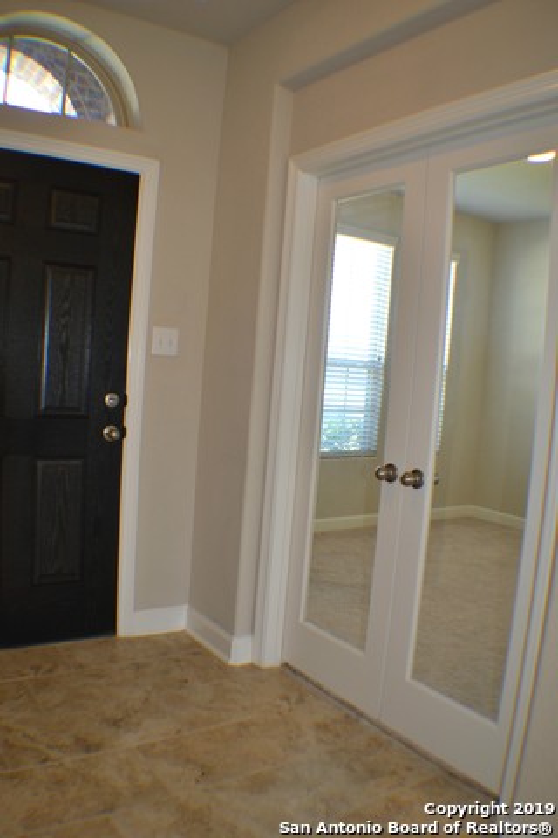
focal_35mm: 36
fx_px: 837
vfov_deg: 53.1
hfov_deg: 36.9
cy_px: 419
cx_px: 279
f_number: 4
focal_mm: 24
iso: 450
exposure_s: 1/60
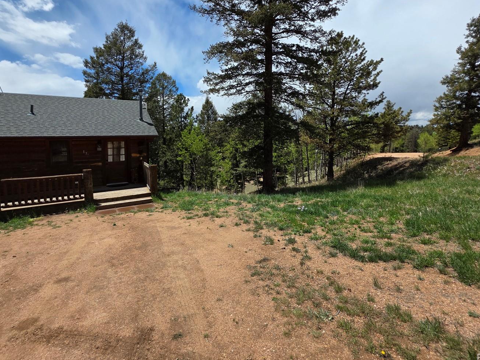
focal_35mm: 16
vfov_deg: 77.2
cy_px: 144
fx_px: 222
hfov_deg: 94.5
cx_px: 241
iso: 40
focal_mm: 2.2
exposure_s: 1/3100
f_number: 1.9
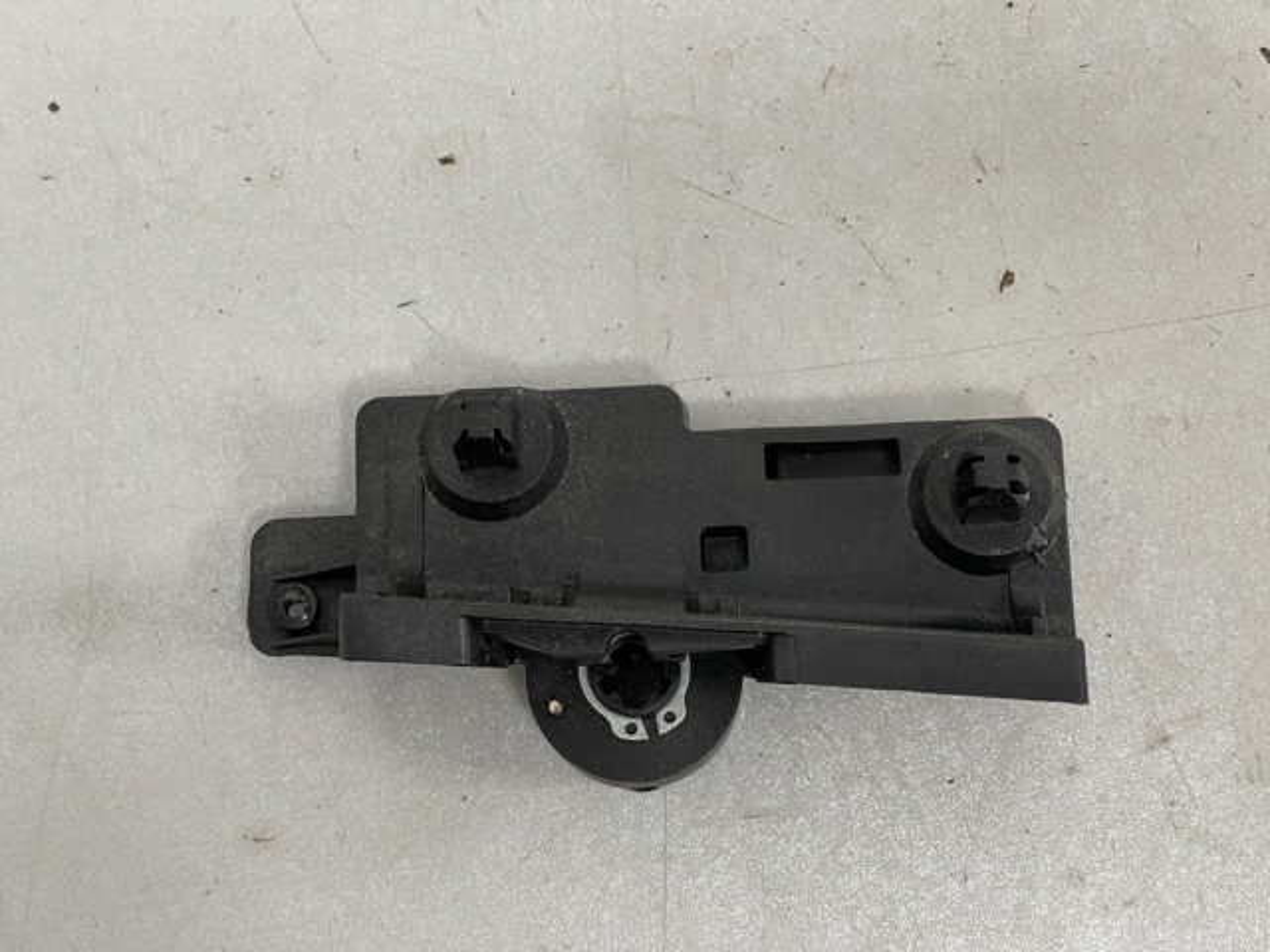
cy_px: 476
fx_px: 2348
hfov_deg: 30.3
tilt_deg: -82.8
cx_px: 635
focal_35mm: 64
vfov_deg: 22.9
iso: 160
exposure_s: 1/50
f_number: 2.2
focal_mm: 7.5
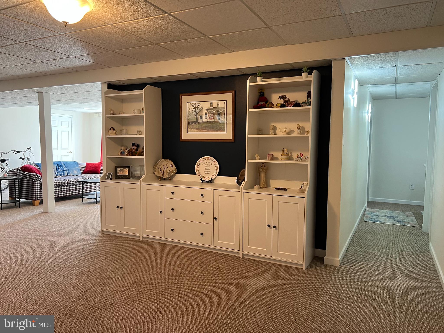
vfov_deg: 53.1
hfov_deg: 67.3
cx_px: 222
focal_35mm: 26
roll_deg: -0.8
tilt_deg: -5.0
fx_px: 333
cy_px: 166
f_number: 1.5
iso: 125
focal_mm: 5.7
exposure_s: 1/60
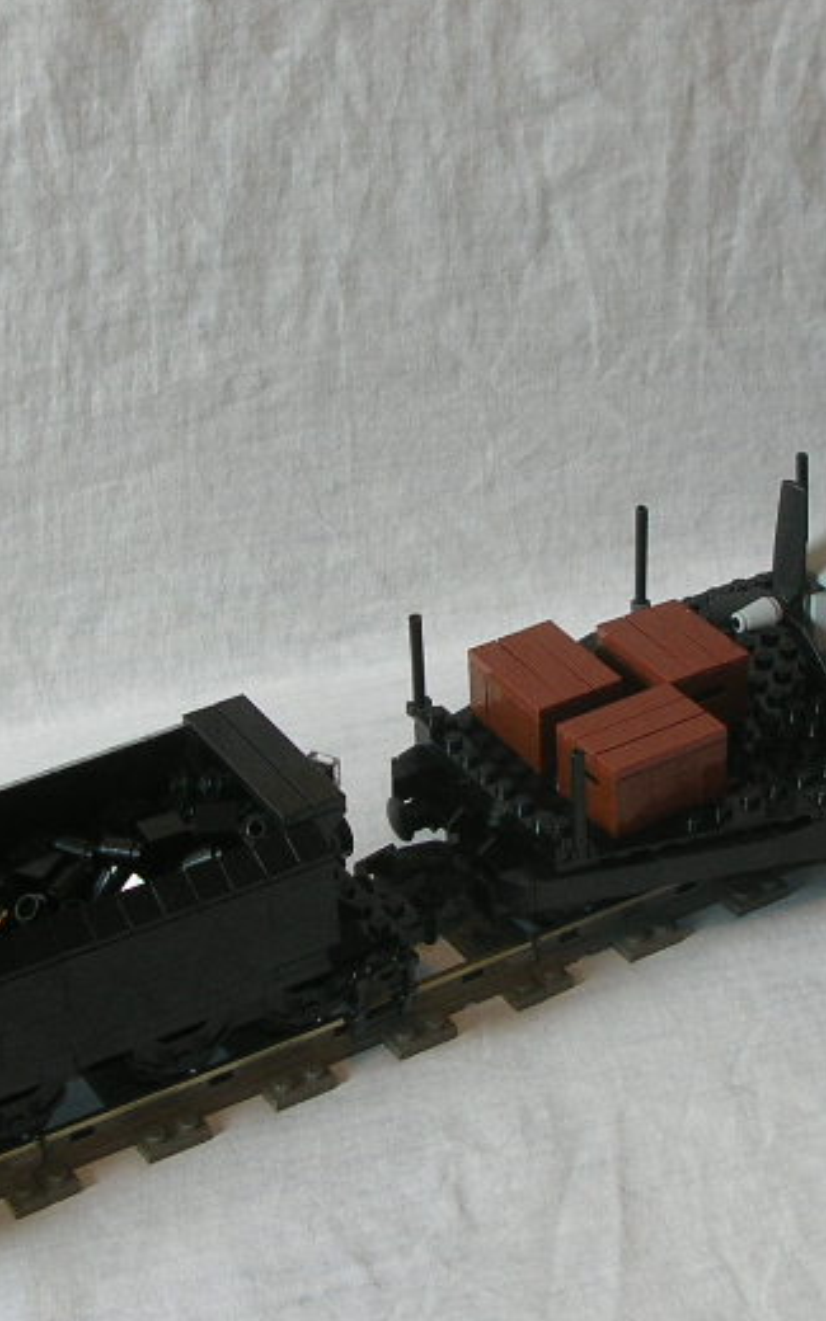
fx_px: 2629
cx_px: 503
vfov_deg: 28.2
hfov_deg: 17.8
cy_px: 574
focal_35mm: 73
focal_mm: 5.8
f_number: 2.8
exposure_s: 1/14
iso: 50
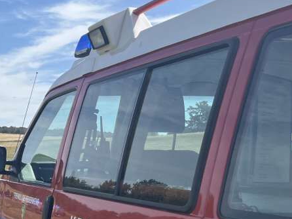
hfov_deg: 24.2
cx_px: -93
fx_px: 590
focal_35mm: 70
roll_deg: -1.5
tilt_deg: -2.4
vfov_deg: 20.6
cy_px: 191
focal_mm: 5.1
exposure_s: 1/2358
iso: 50
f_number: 1.6
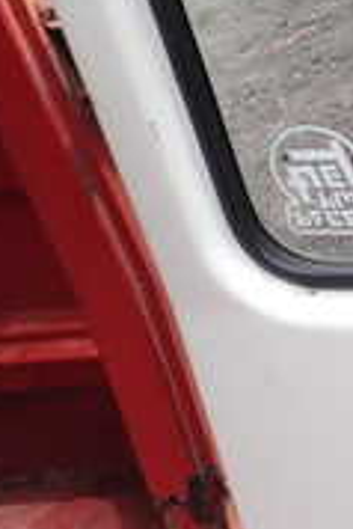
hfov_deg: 12.4
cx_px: 537
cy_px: 270
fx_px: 1541
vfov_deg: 19.4
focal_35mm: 105
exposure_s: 1/400
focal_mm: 5.4
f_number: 3.2
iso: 100
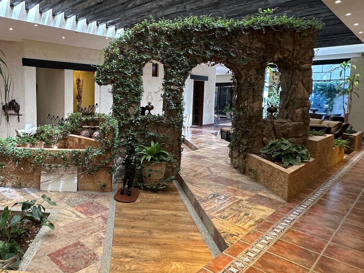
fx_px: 263
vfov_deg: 54.6
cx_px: 100
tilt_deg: -3.5
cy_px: 115
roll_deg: -3.5
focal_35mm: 25
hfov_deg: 65.9
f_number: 2.2
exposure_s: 1/120
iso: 250
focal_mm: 2.22
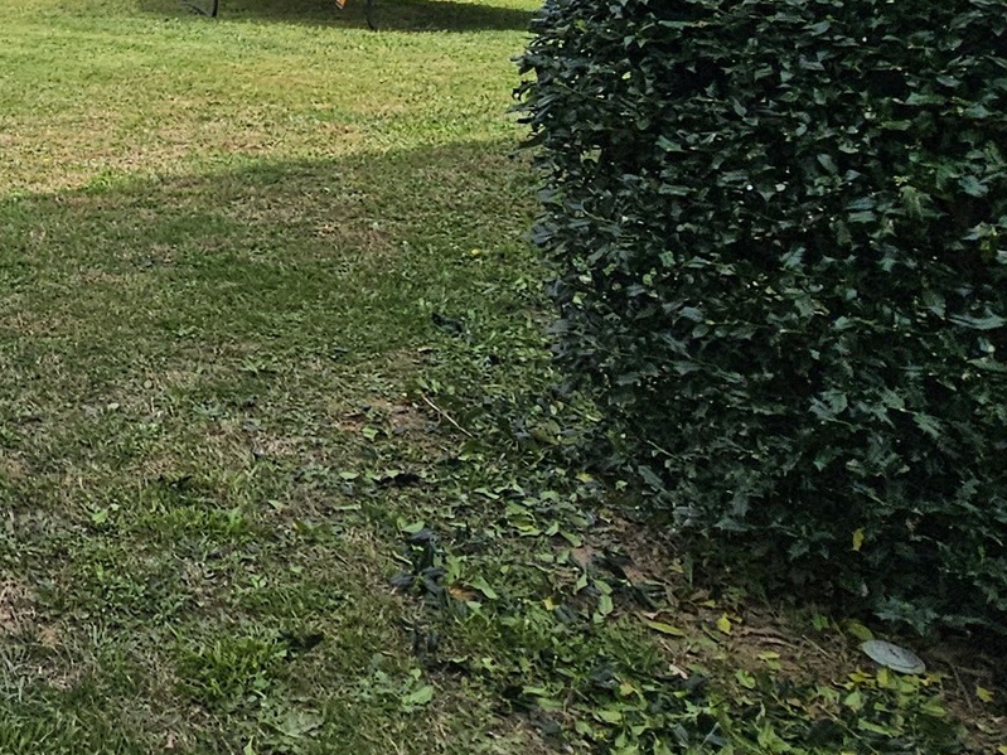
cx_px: -369
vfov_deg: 26.3
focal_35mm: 50
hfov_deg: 29.2
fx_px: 1454
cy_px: -124
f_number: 2.2
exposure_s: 1/2805
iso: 50
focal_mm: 2.2
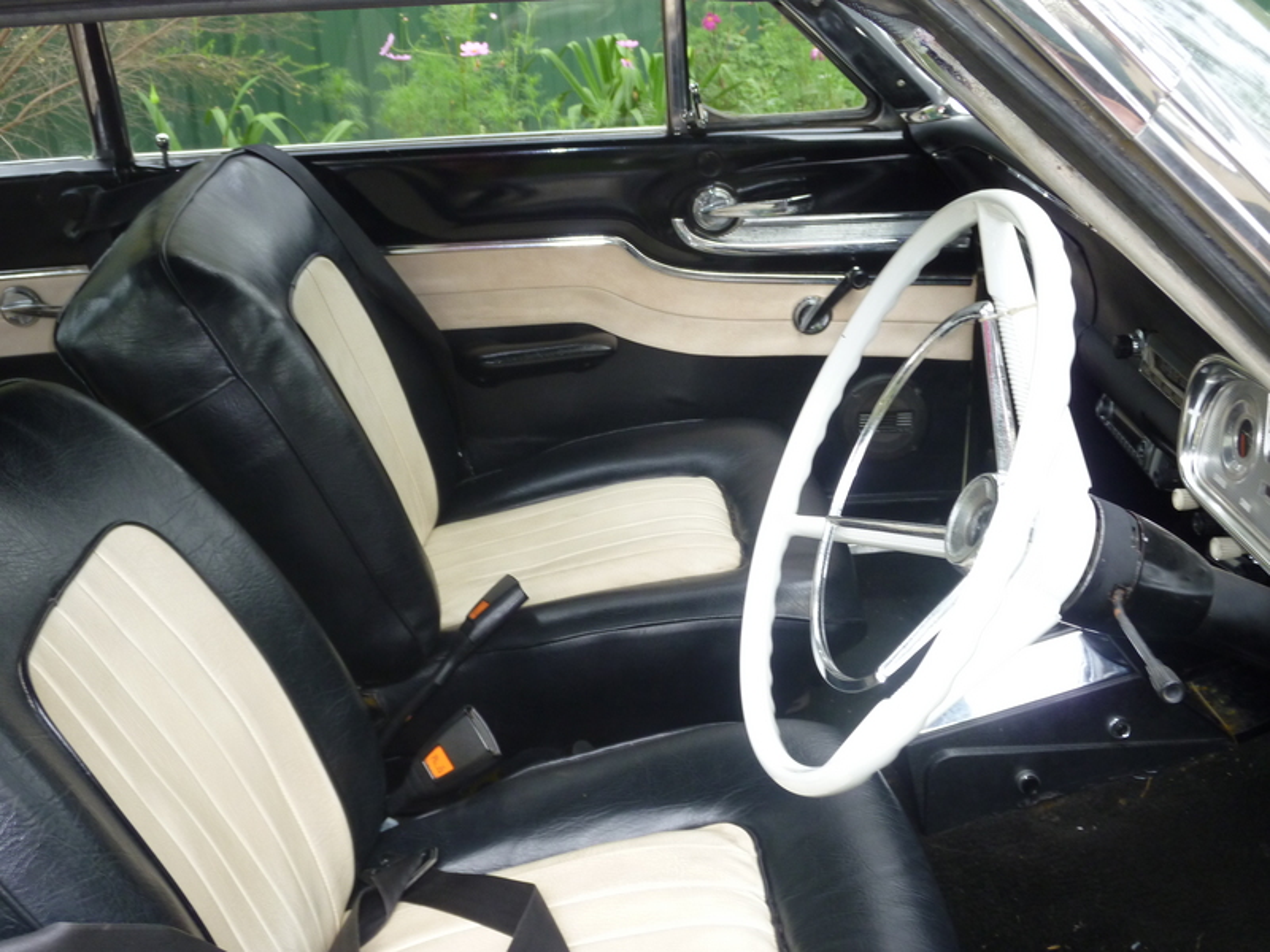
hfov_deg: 42.1
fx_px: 1651
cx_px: 635
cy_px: 476
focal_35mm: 45
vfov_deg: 32.2
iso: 160
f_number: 4.2
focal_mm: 8.1
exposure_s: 1/30
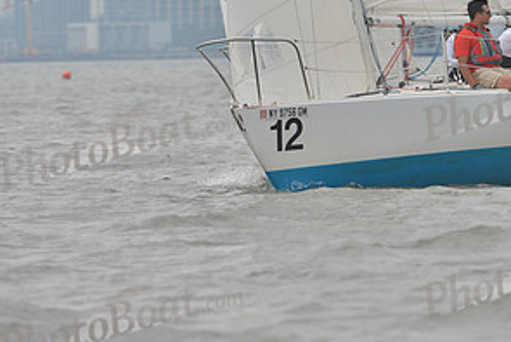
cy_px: 30
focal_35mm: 590
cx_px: 334
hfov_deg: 3.5
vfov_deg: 2.3
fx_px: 8378
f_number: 6.3
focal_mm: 300
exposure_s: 1/1000
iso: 200
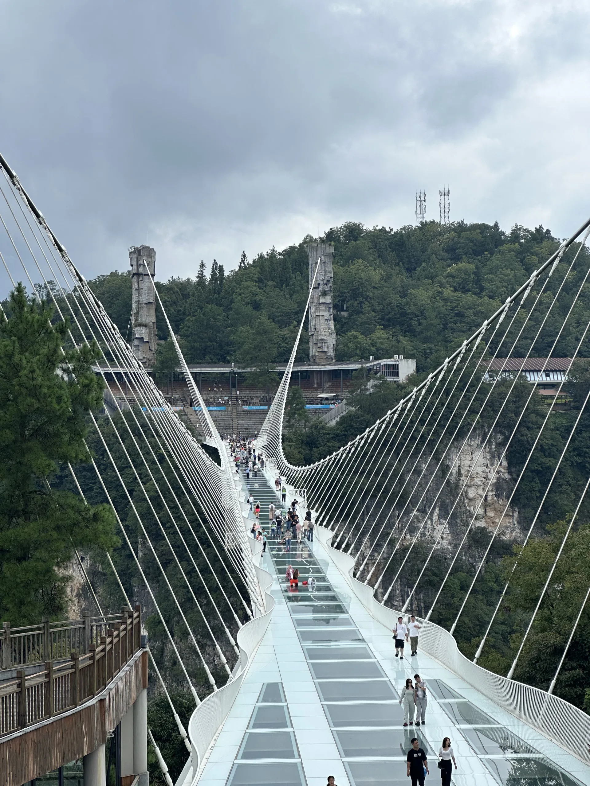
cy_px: 393
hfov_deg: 19.1
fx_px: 1750
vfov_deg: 25.3
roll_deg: +0.3
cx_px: 295
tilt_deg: +1.6
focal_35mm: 77
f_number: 2.8
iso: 32
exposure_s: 1/541
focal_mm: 9
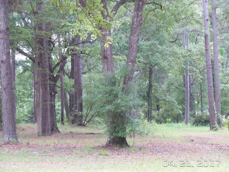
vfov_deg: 13.1
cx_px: 114
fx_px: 748
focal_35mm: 113
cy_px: 86
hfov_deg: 17.4
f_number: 4
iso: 100
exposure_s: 1/40
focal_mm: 20.3
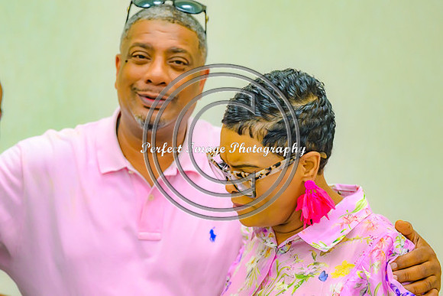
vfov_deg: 13.0
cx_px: 222
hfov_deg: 19.5
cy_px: 148
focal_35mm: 105
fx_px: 1292
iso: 1000
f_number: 2.8
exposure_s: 1/125
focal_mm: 70
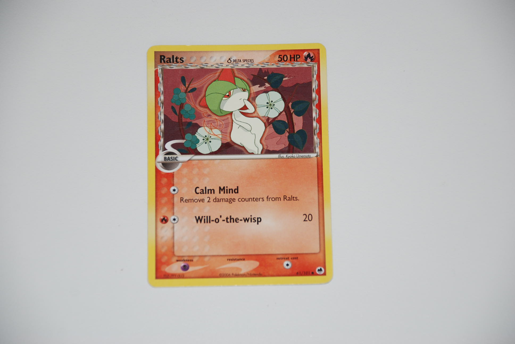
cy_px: 172
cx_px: 258
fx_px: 2256
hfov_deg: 13.0
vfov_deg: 8.7
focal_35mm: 158
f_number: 5.6
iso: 200
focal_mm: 105
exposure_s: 1/60
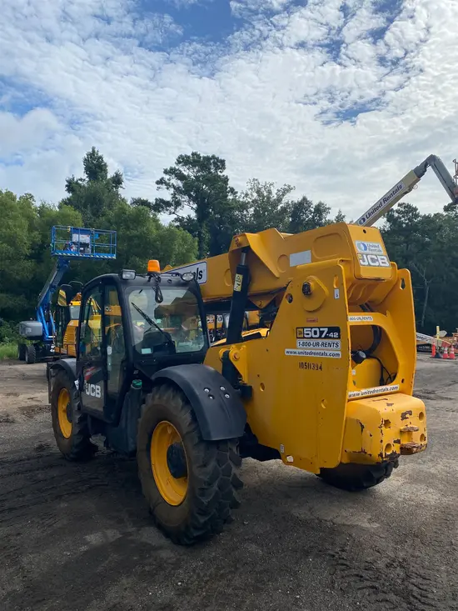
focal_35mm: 26
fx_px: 459
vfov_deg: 67.3
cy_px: 306
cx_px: 229
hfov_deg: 53.1
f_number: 1.8
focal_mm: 4.25
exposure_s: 1/4115
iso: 32
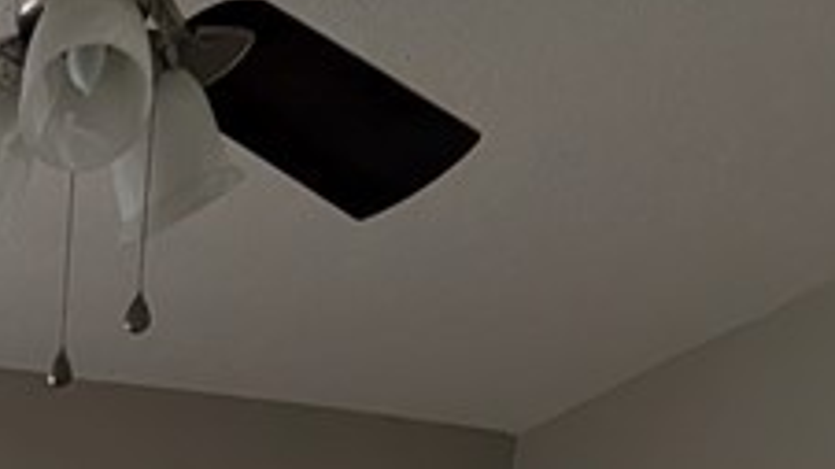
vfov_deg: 13.1
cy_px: 1226
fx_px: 1306
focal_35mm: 59
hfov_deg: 29.0
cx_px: -246
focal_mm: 2.02
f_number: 1.7
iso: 53
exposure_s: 1/121
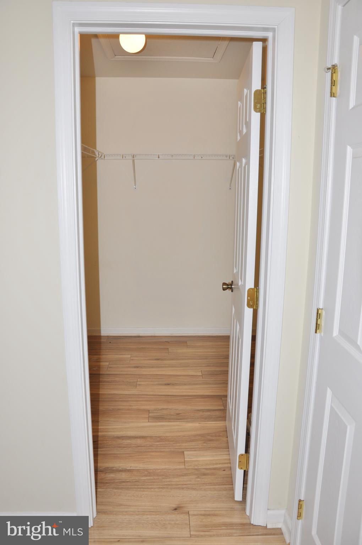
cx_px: 181
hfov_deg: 47.8
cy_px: 272
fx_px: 408
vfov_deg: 67.4
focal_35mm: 27
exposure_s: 1/60
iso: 200
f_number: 5.6
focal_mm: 18
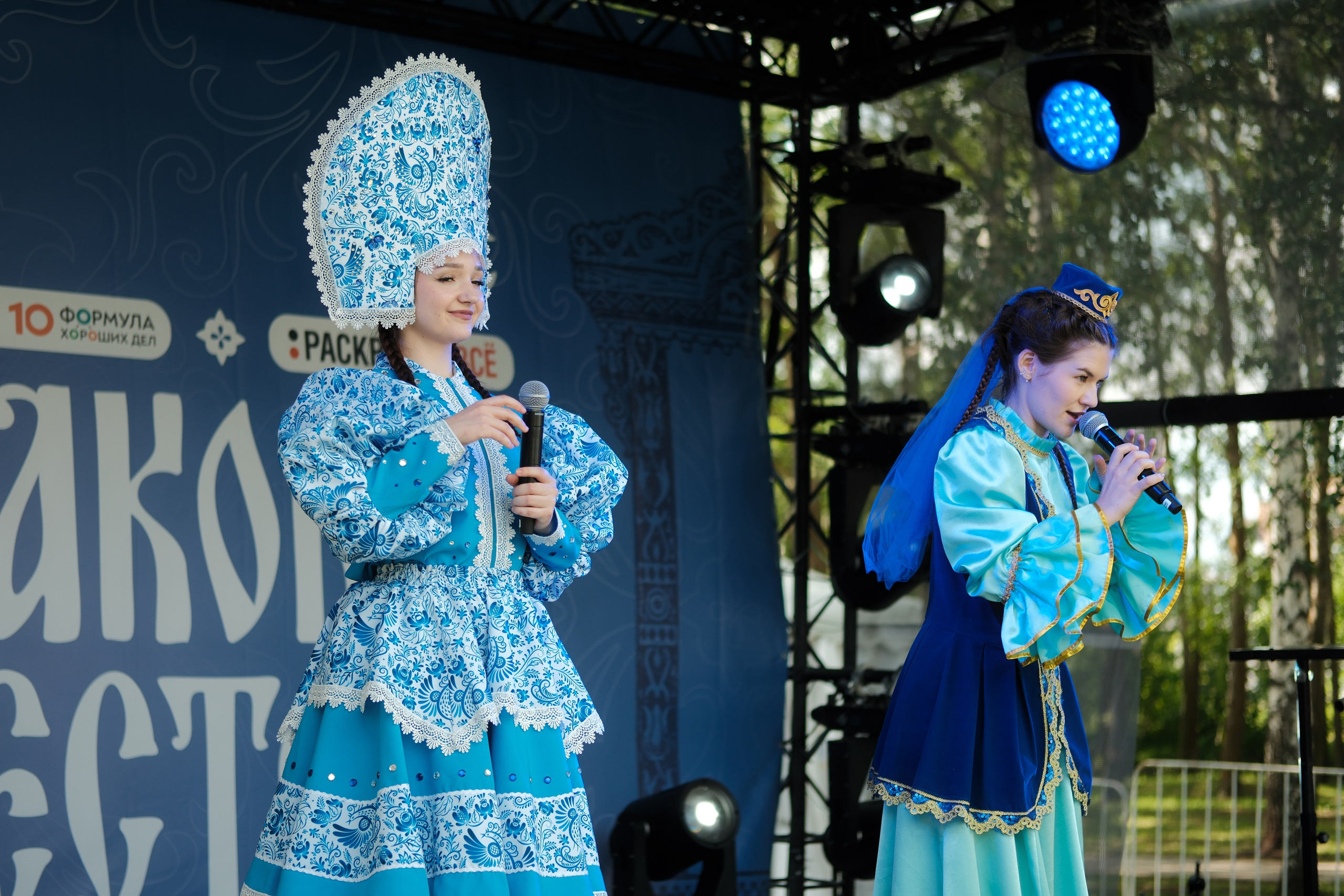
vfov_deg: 18.2
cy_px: 448
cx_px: 672
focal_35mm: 75
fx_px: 2800
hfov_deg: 27.0
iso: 160
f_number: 2
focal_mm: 50
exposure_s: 1/640
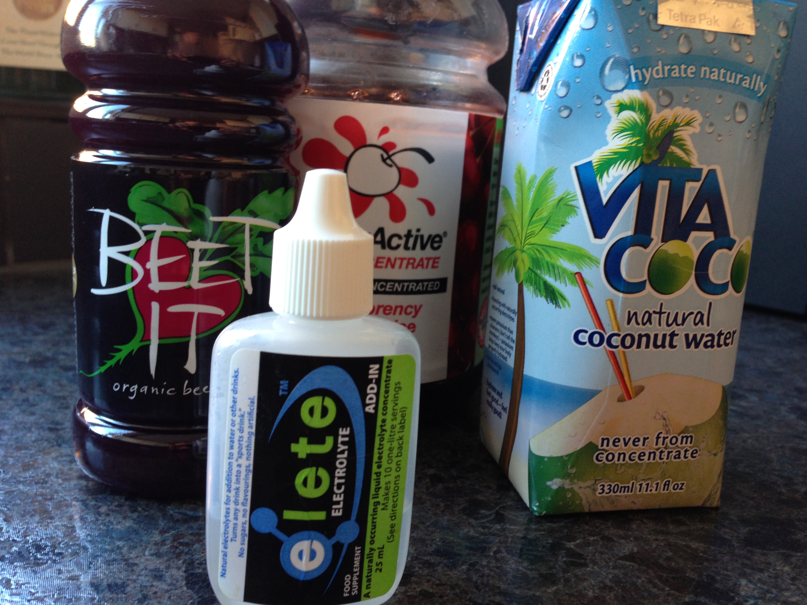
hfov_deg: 55.4
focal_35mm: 33
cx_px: 404
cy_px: 302
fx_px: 769
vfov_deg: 42.9
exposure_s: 1/20
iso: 80
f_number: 2.4
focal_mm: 4.13
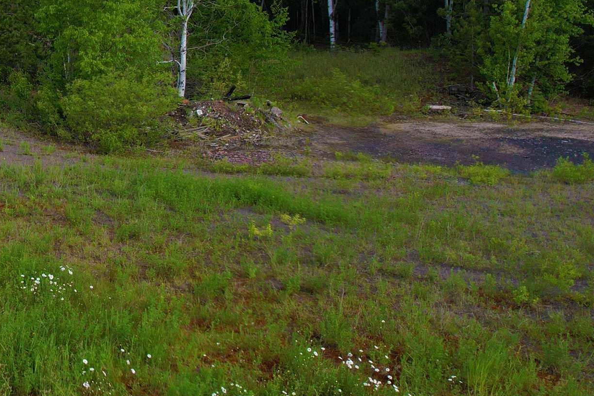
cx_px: -53
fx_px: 907
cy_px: 36
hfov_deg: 32.1
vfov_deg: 23.9
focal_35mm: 55
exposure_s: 1/500
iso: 100
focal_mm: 8.38
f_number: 2.8
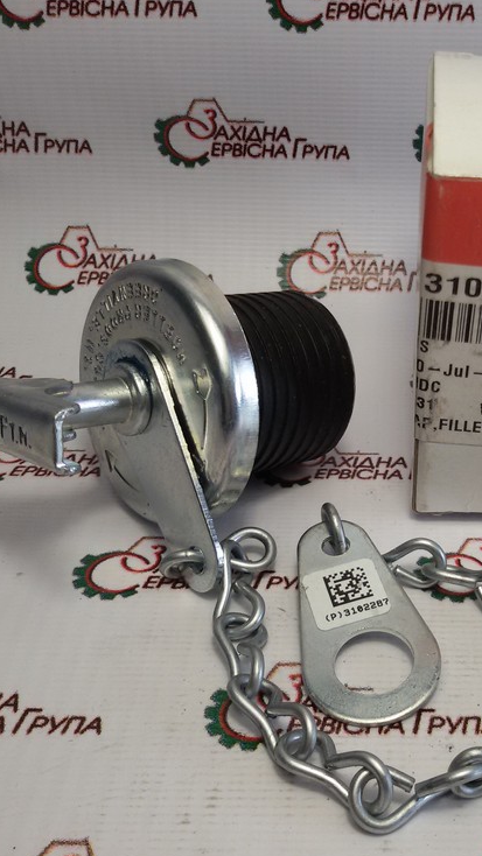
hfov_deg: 25.4
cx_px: 404
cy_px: 433
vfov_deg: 44.6
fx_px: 1045
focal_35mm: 46
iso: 40
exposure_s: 1/128
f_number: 2.4
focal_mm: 2.93
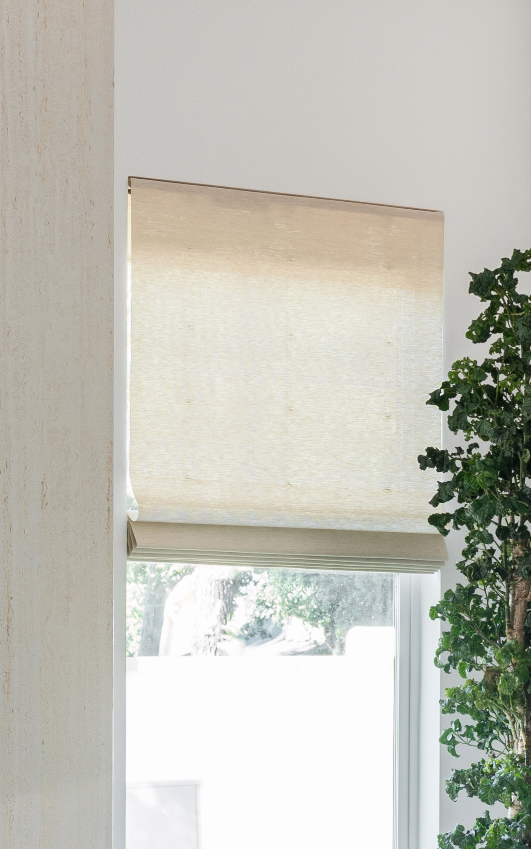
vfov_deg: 14.1
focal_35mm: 146
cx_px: -72
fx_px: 3381
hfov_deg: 8.9
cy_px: 849
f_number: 10
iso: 400
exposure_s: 1/8
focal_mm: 40
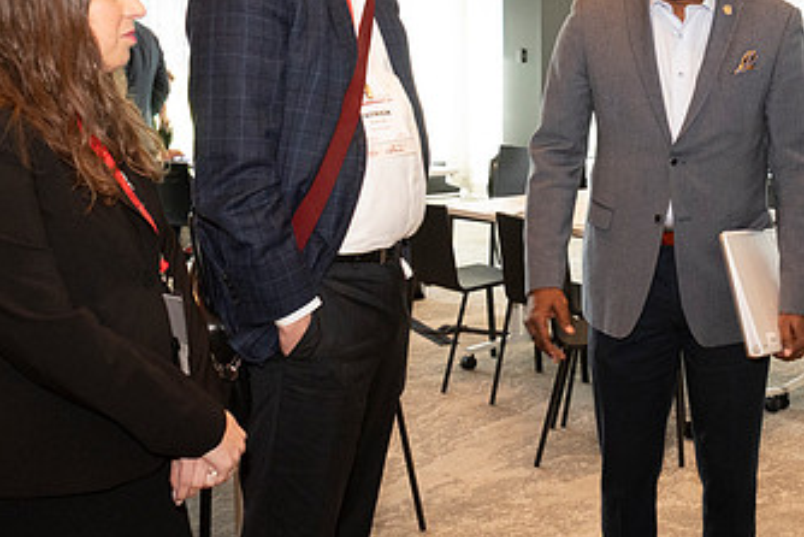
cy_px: 167
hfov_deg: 34.2
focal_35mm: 57
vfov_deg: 23.7
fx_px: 1273
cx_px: 618
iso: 2000
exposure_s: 1/60
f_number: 9
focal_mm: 21
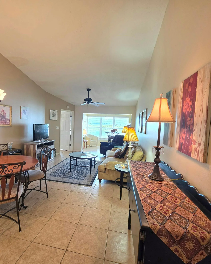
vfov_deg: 89.6
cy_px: 132
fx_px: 133
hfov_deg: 76.5
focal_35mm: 17
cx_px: 90
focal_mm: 2.2
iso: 125
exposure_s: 1/120
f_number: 1.9
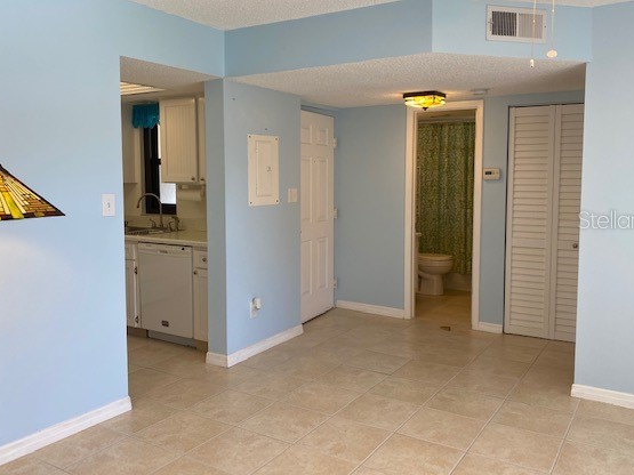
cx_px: 320
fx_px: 549
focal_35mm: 30
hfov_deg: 60.0
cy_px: 219
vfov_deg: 46.7
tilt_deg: -4.8
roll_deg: +0.1
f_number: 1.8
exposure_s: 1/120
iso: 50
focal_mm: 4.25
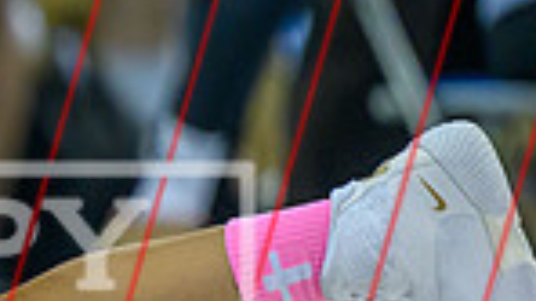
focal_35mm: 959
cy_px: 308
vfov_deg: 1.3
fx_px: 13620
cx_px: -594
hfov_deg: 2.2
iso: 3200
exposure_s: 1/800
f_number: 2.8
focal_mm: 200
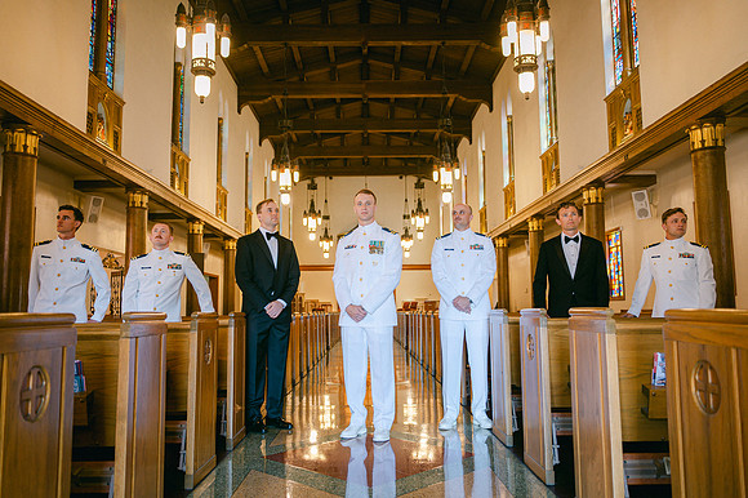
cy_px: 247
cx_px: 374
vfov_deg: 45.5
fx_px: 594
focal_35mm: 29
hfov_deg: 64.4
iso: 320
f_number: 2.8
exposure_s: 1/60
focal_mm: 28
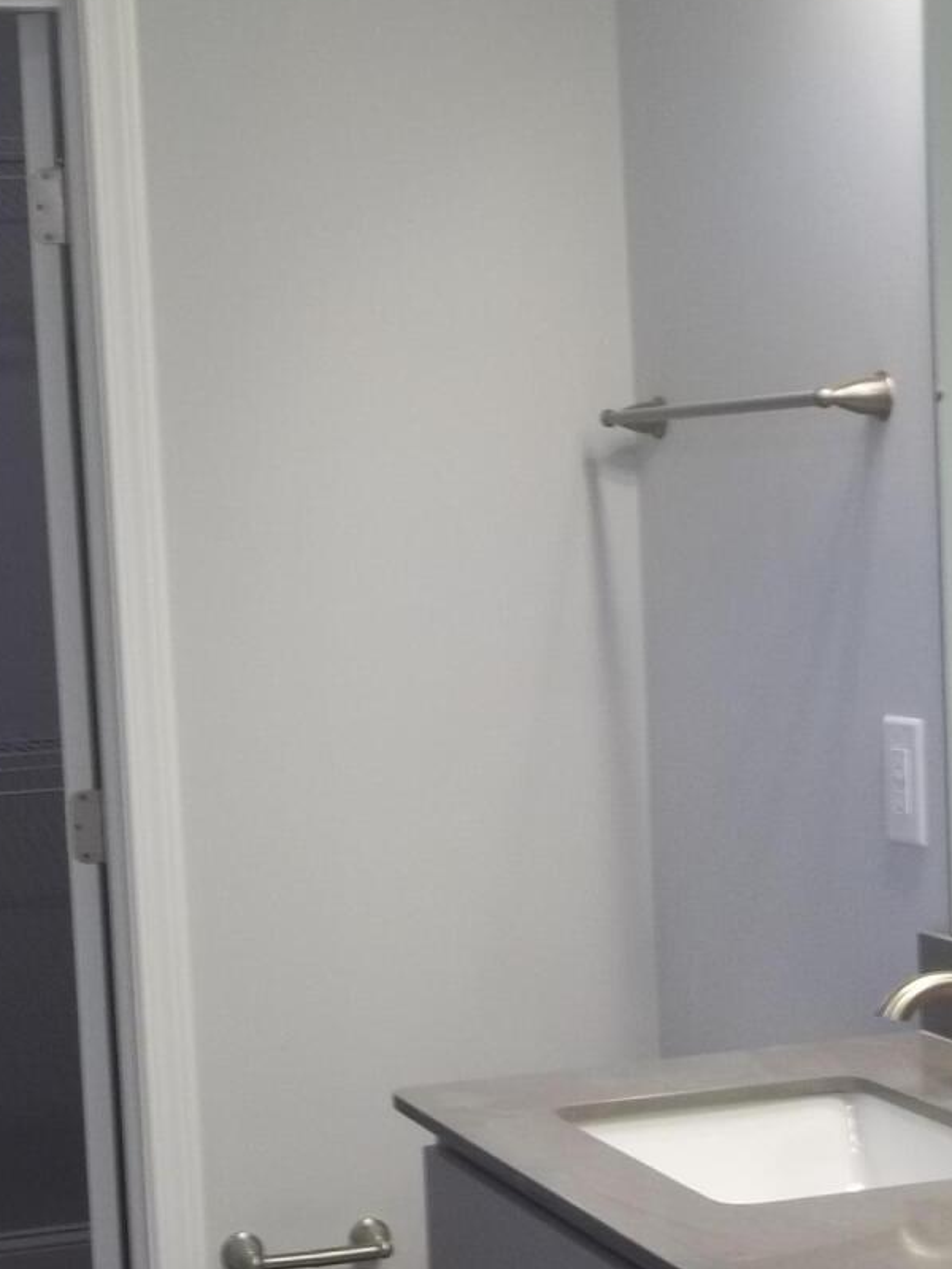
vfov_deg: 24.3
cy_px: 801
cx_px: 582
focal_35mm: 80
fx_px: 2934
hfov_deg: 18.4
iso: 78
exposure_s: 1/30
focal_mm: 5.7
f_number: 2.9
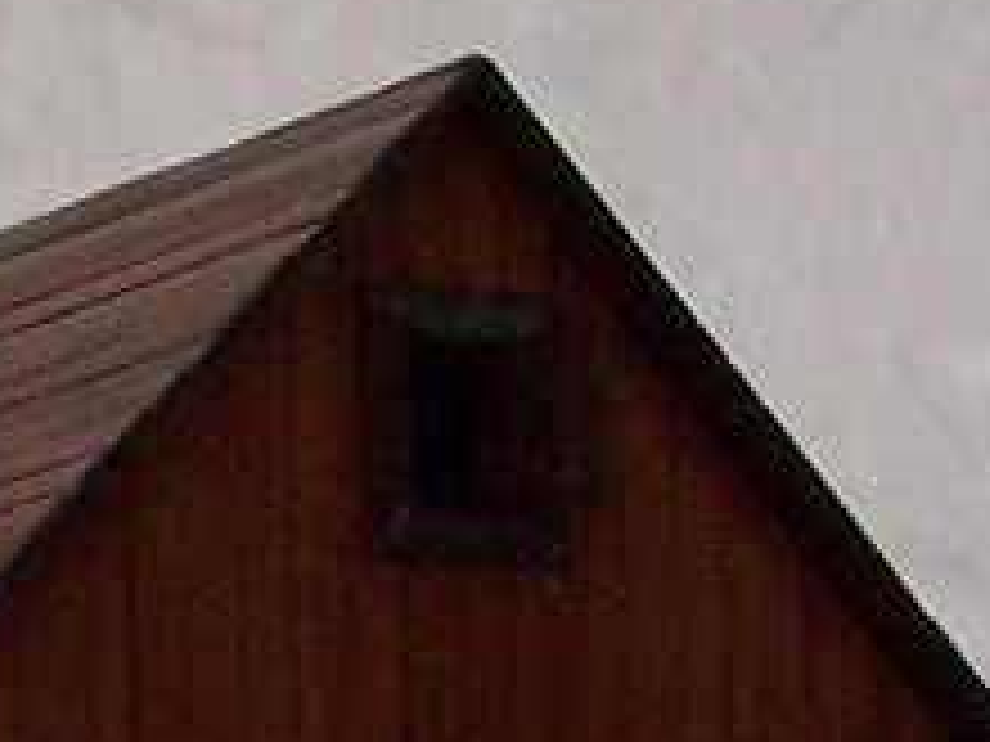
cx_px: -580
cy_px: 2239
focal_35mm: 441
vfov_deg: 3.3
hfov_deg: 4.5
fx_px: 12612
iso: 200
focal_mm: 13.3
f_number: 4
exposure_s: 1/45
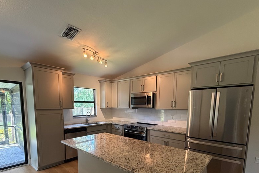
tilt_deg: -6.4
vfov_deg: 62.2
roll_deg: +0.1
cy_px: 121
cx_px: 123
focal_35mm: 19
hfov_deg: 86.8
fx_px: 137
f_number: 2.2
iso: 320
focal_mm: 2.22
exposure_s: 1/60
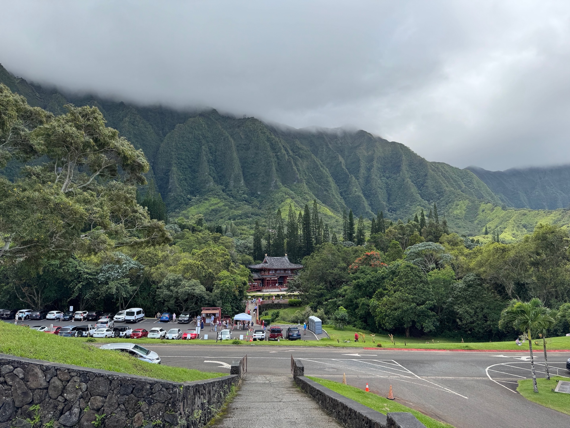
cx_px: 285
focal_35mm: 24
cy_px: 214
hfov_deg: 71.6
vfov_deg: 56.8
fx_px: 395
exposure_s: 1/2105
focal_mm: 6.76
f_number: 1.78
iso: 80
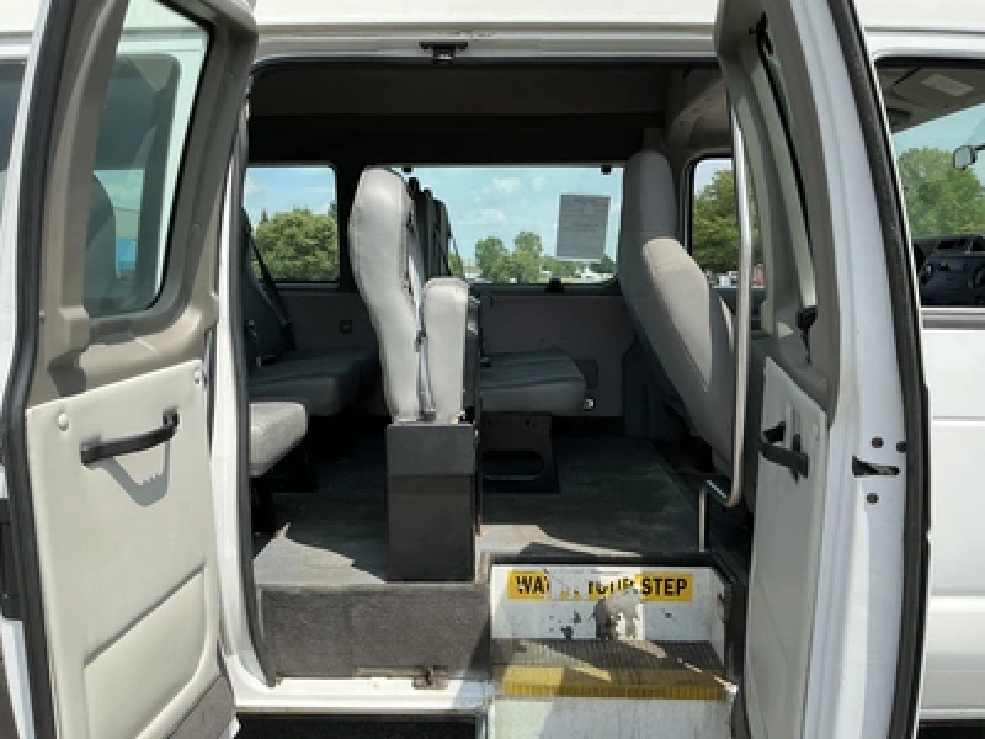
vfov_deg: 49.7
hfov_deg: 63.4
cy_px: 370
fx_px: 797
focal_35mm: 28
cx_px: 492
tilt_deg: -2.7
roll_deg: +0.3
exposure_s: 1/978
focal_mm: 3
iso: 25
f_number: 1.8
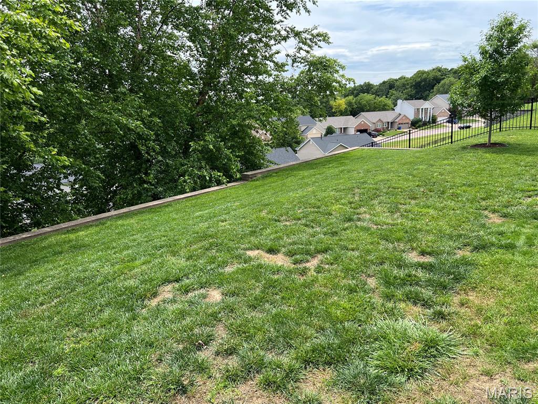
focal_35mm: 26
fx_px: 404
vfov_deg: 53.1
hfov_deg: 67.3
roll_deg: +2.7
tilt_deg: -13.7
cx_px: 269
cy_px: 202
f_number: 1.5
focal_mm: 5.7
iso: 50
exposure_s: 1/1412
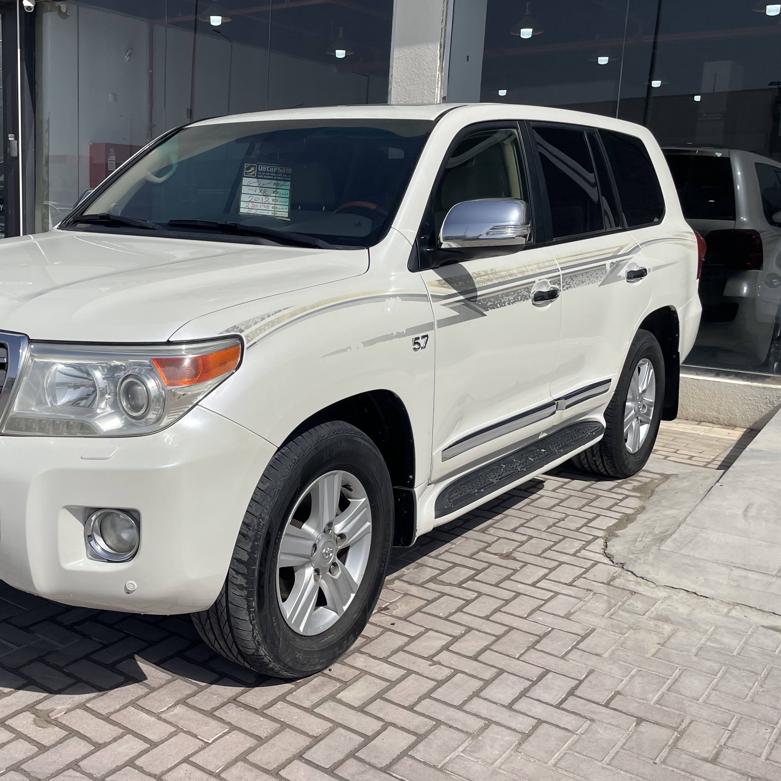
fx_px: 944
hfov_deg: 43.9
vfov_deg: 44.9
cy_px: 378
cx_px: 226
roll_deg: -0.1
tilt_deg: -10.5
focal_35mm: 37
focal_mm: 4.2
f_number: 1.6
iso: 32
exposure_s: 1/7299
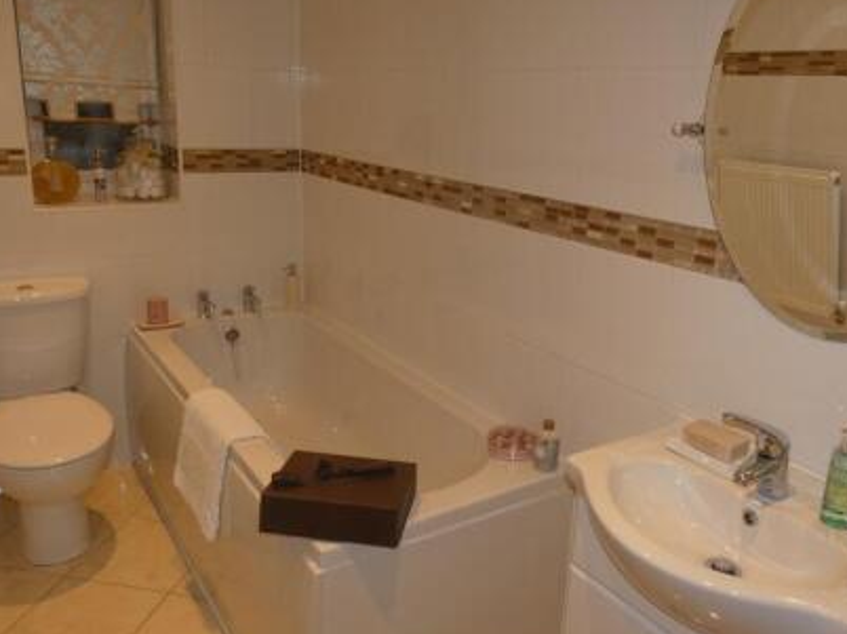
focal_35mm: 29
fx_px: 709
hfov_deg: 61.6
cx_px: 462
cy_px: 306
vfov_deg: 48.2
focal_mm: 3.6
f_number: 2.8
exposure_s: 1/60
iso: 100
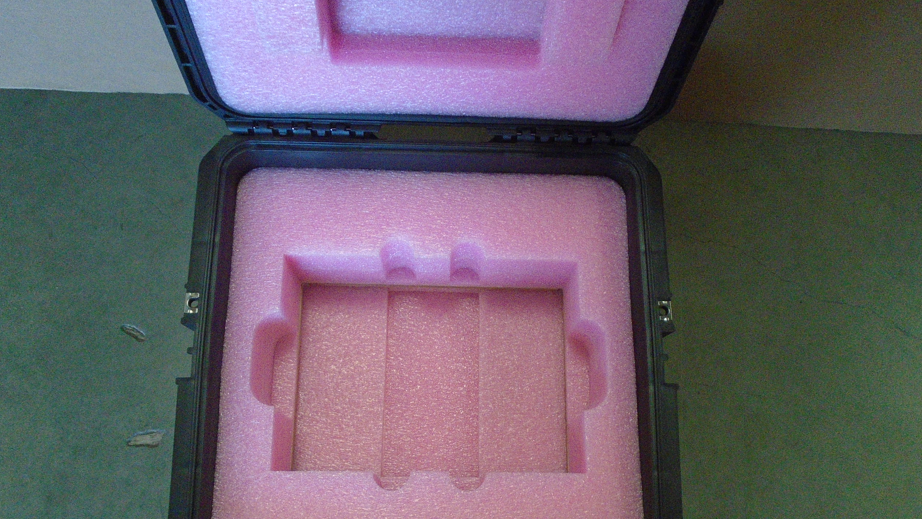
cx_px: 463
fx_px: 709
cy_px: 348
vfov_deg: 39.7
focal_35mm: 29
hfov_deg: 66.1
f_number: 3.2
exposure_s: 1/160
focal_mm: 4.6
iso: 640
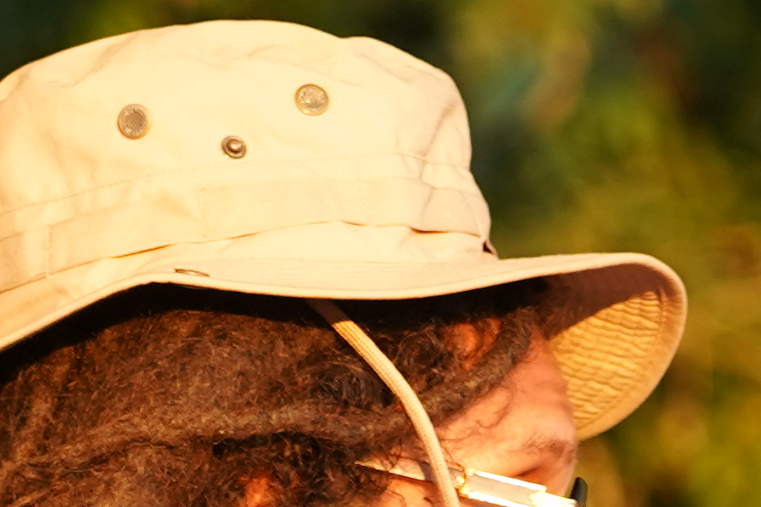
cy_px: 683
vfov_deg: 2.0
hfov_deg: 3.0
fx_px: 14648
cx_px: 434
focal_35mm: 693
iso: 400
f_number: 4
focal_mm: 105
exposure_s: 1/160
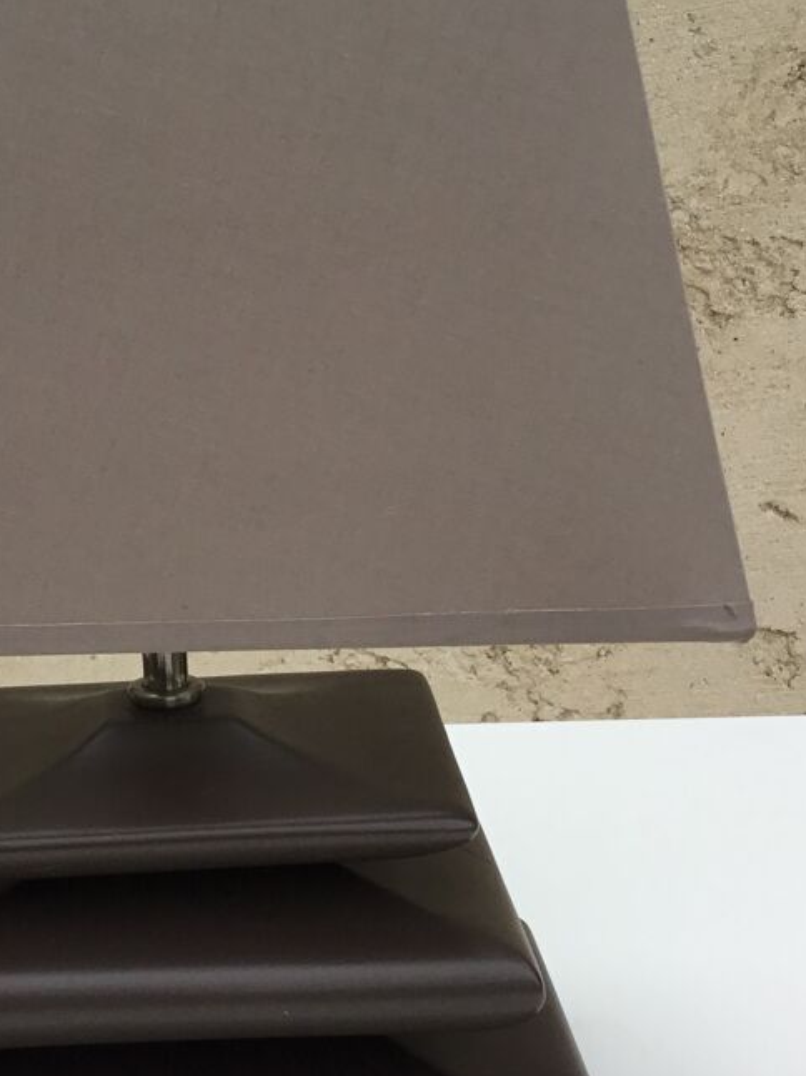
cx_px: 182
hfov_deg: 22.7
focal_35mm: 64
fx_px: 1988
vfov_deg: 30.2
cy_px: 629
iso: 25
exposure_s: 1/947
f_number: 2.4
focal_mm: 3.3
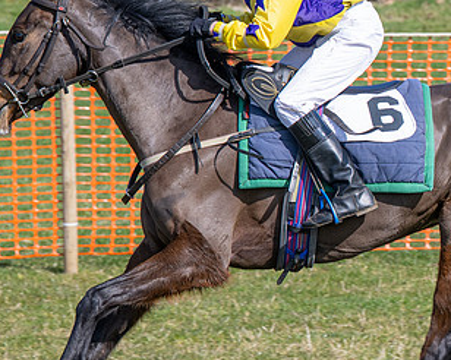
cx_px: 402
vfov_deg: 5.5
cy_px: 166
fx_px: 3748
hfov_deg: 6.9
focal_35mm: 281
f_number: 5
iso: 200
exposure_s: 1/1000
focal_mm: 86
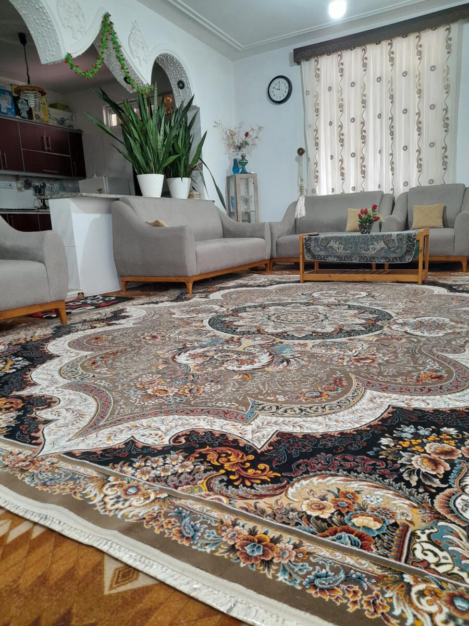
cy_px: 313
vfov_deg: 69.4
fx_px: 452
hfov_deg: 54.9
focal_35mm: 25
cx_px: 234
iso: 200
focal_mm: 4.6
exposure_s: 1/50
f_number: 2
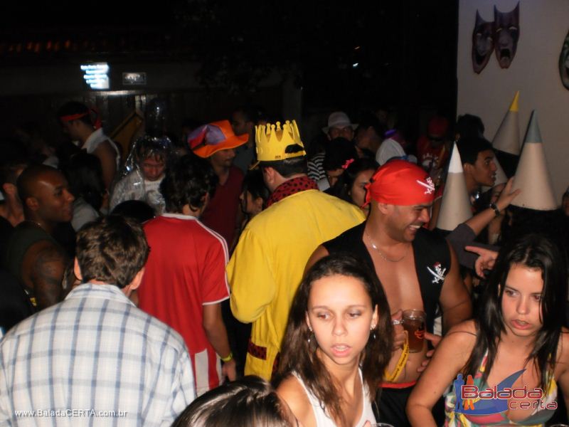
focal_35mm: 36
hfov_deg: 51.4
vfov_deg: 39.7
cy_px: 214
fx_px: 592
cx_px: 284
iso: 200
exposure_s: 1/30
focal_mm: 6.3
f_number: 3.1
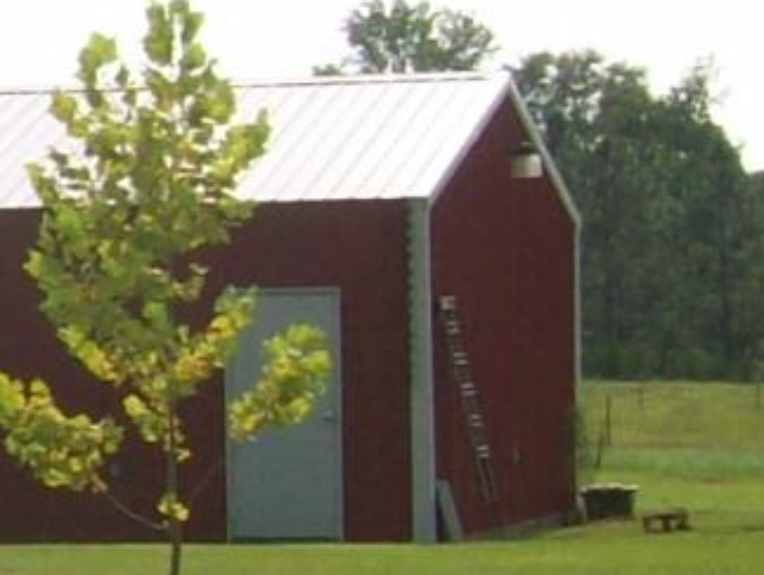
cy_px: 350
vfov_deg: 6.5
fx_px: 5038
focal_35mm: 228
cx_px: -1192
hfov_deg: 7.9
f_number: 4.8
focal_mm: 6
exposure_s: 1/451
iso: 80
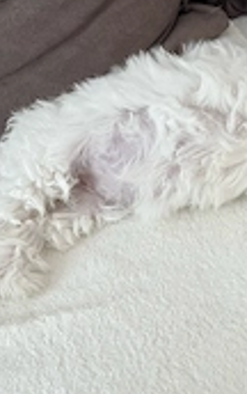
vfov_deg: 31.9
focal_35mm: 64
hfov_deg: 20.1
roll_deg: +14.5
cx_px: 210
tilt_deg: -37.5
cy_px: 204
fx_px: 687
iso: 125
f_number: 1.6
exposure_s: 1/88
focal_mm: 5.1
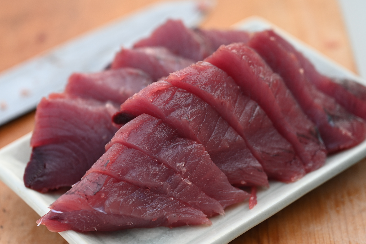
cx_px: 142
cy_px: 144
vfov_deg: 14.2
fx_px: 976
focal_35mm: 96
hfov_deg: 21.2
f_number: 2.8
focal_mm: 70
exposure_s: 1/320
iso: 160
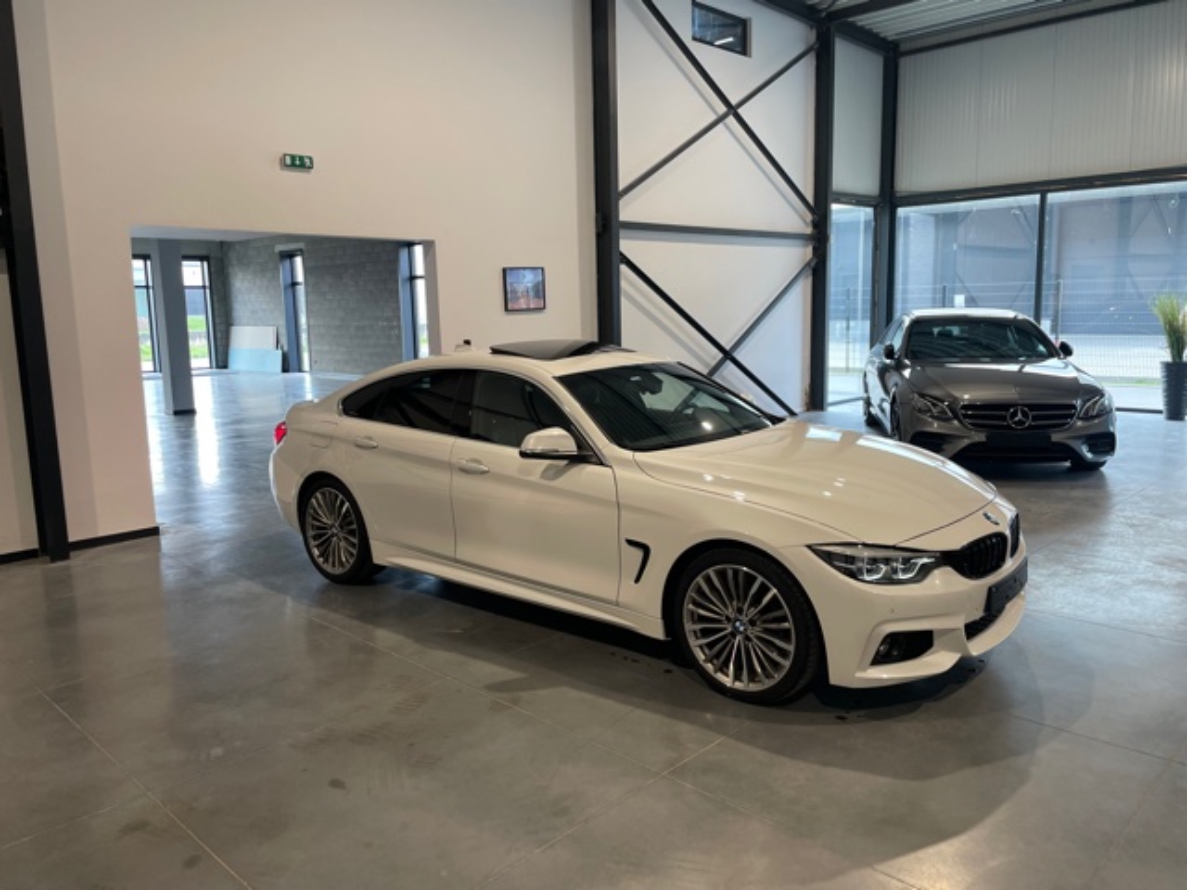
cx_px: 594
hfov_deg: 67.3
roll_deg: +1.2
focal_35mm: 26
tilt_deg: -9.0
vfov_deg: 53.1
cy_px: 445
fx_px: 892
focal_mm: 4.2
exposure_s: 1/100
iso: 80
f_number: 1.6
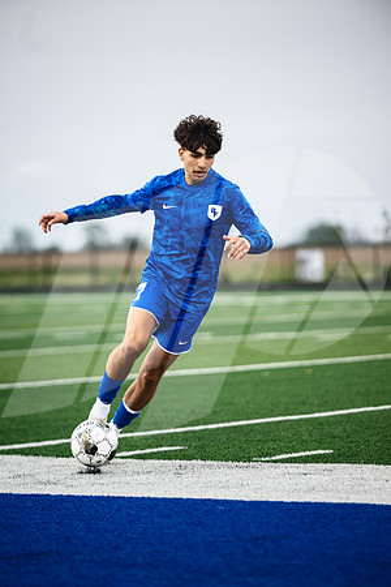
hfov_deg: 7.2
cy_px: 294
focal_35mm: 190
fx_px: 3095
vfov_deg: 10.8
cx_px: 196
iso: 2500
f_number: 2.8
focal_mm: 190
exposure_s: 1/1600
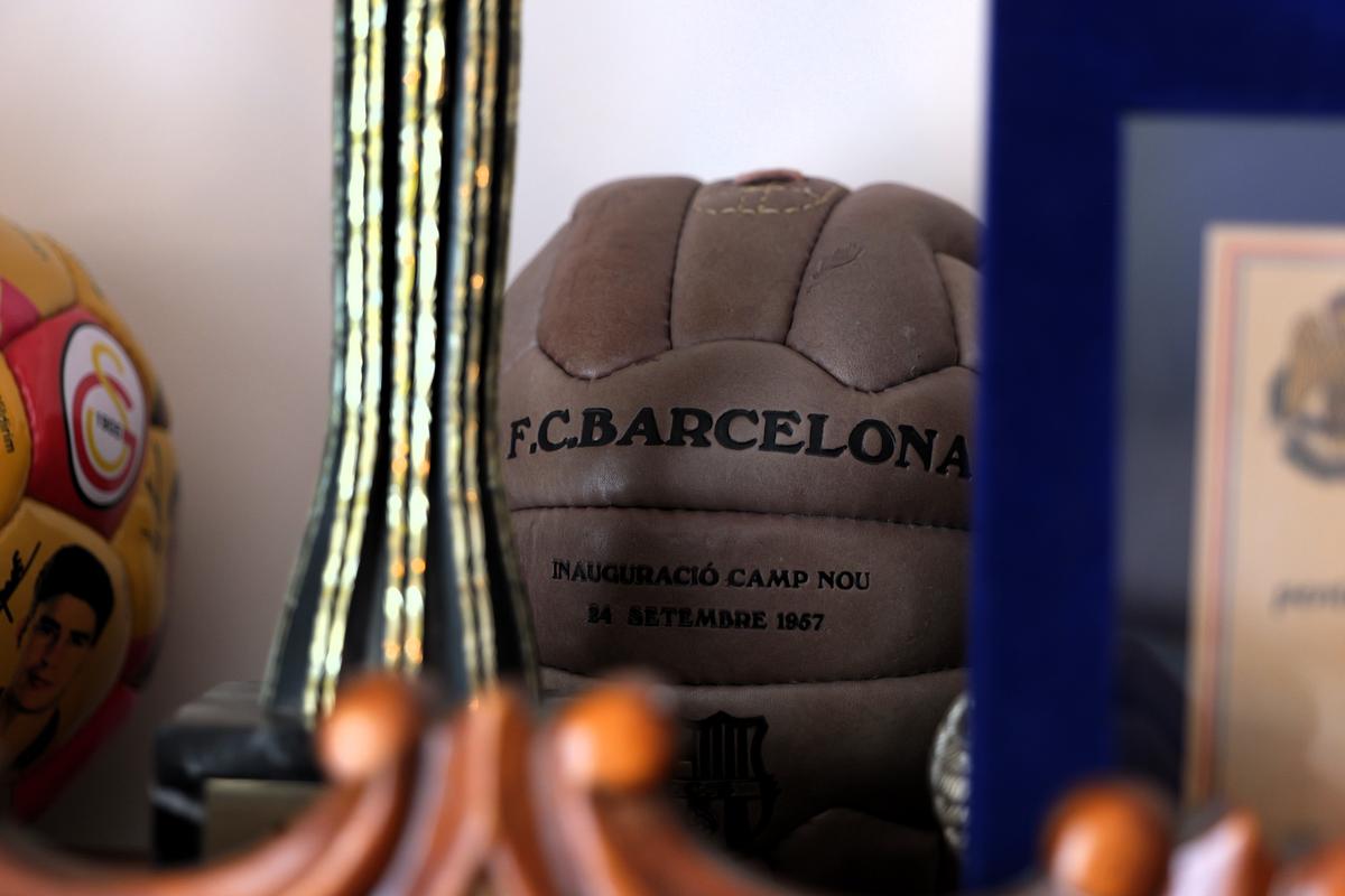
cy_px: 448
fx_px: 2578
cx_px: 672
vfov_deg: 19.7
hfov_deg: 29.2
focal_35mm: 69
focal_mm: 69
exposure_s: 1/50
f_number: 4
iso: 1000
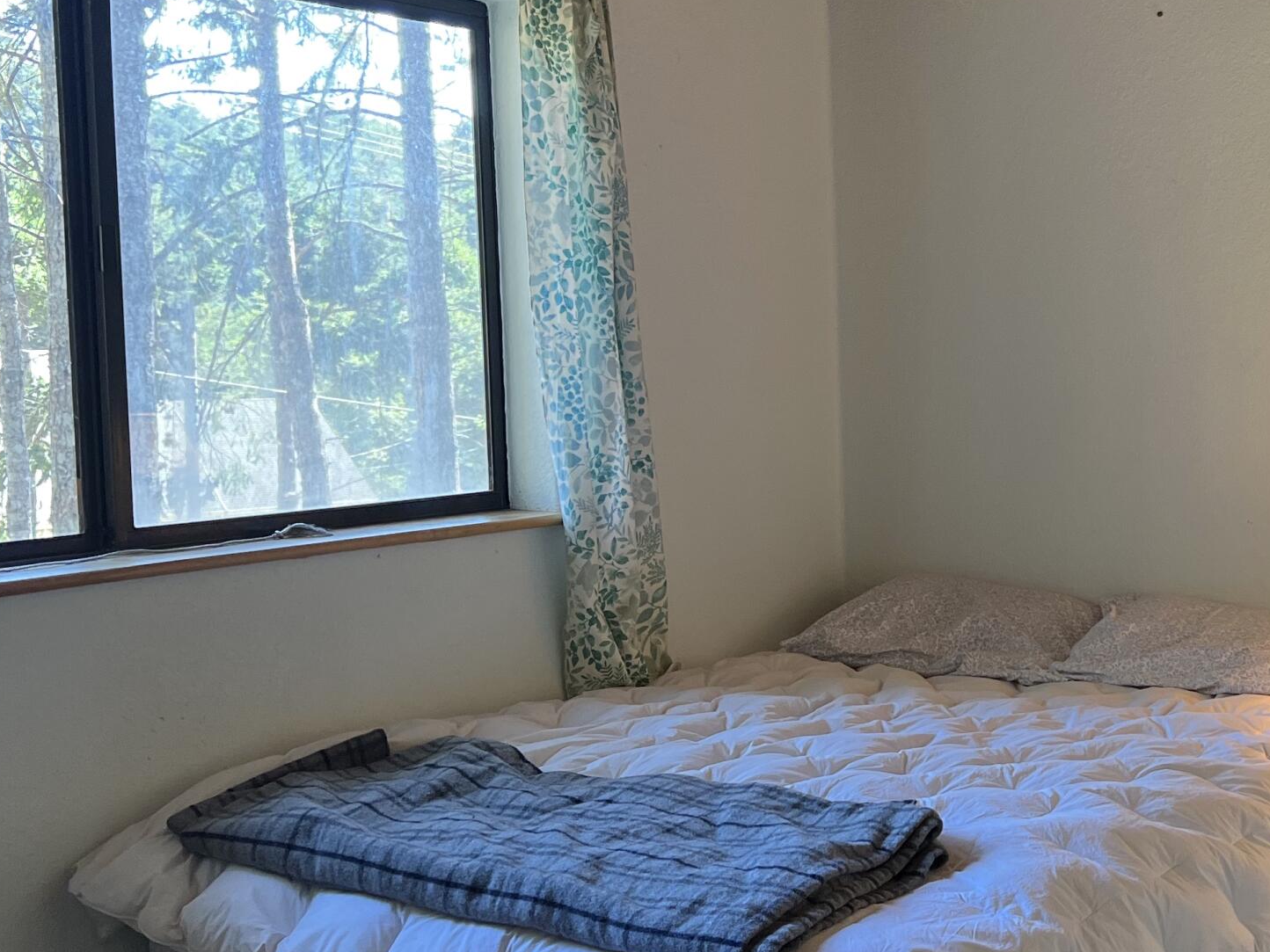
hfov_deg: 34.6
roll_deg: +1.3
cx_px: 982
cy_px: 457
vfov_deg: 27.0
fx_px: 1981
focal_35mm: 54
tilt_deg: -2.7
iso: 125
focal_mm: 5.7
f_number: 1.5
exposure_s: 1/120
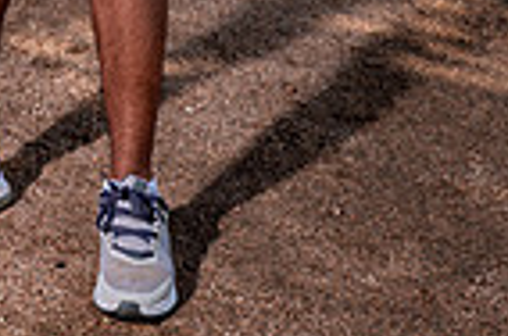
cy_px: -411
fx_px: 2239
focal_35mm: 159
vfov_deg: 8.1
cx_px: 57
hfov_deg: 12.8
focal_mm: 50
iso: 100
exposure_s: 1/640
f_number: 5.6
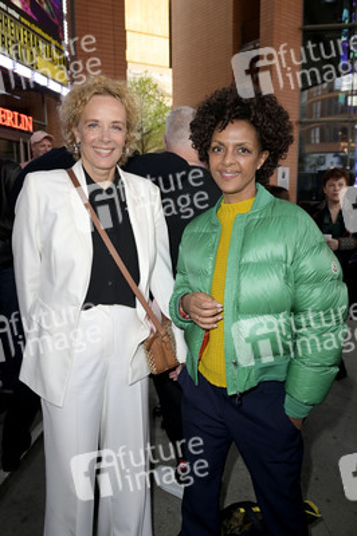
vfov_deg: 63.7
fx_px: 432
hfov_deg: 44.9
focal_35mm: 29
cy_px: 268
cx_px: 178
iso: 1250
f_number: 5
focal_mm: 29
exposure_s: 1/200
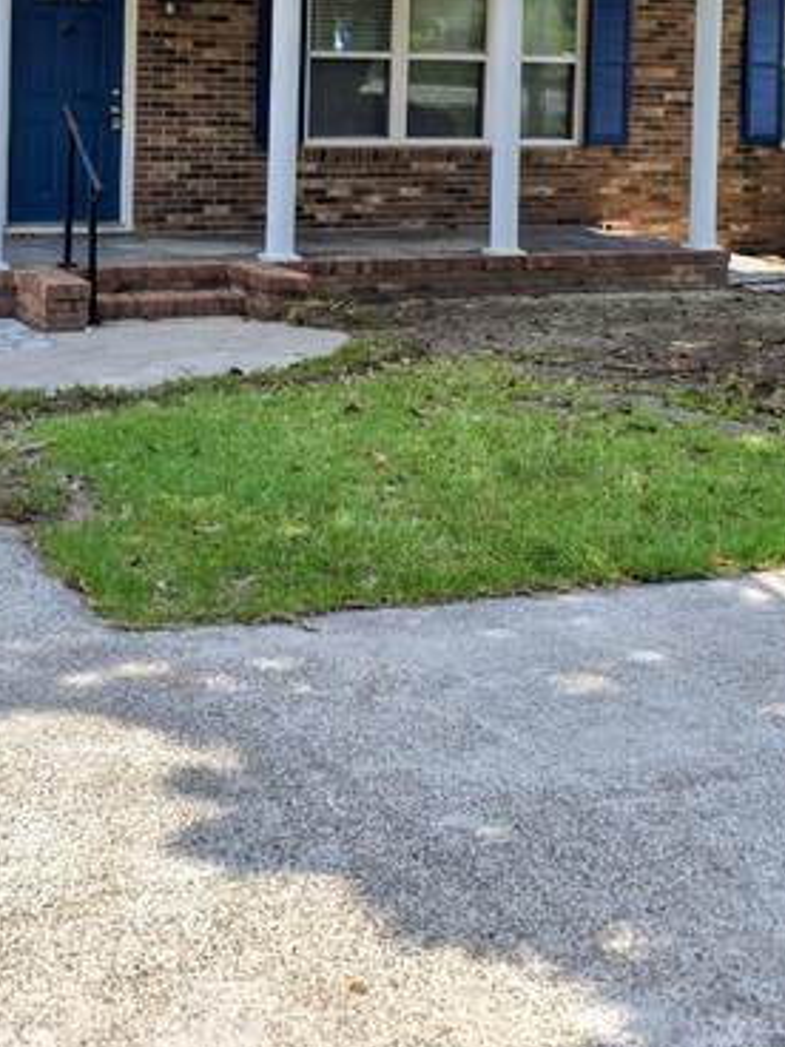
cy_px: 111
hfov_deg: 24.4
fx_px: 1814
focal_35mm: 60
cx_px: 307
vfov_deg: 30.8
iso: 12
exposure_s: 1/465
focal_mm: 6.3
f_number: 1.7
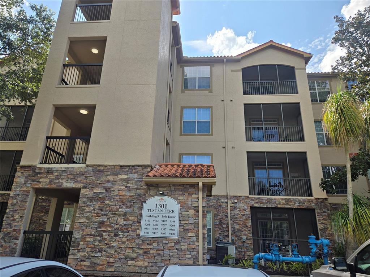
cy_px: 138
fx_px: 246
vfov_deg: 58.9
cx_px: 185
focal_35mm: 23
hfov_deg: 73.9
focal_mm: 5.4
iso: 25
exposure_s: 1/1746
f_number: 1.8
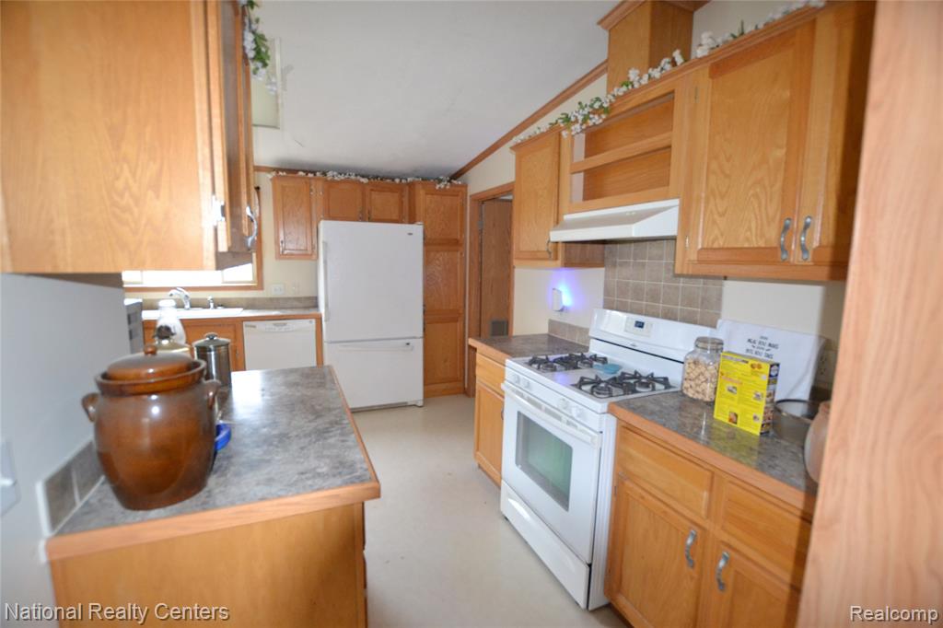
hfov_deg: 100.4
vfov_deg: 77.3
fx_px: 393
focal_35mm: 15
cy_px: 314
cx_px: 472
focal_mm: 10
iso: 2000
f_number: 3.5
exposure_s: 1/60
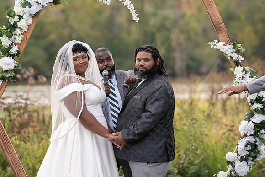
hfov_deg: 10.3
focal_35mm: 200
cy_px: 84
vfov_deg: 6.9
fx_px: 1474
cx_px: 133
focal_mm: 189
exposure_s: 1/160
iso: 100
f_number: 4
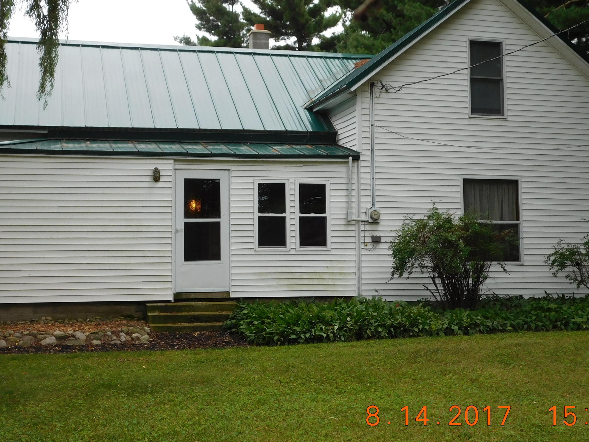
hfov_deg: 35.5
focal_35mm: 54
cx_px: 280
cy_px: 180
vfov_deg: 27.0
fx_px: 919
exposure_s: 1/320
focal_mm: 7.1
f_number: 3.6
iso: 125
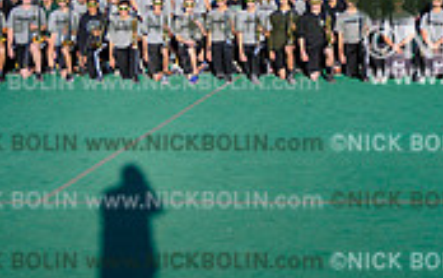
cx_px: 524
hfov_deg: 19.3
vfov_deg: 12.6
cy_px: -34
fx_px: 1232
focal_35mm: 102
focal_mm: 30
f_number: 4
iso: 100
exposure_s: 1/1600
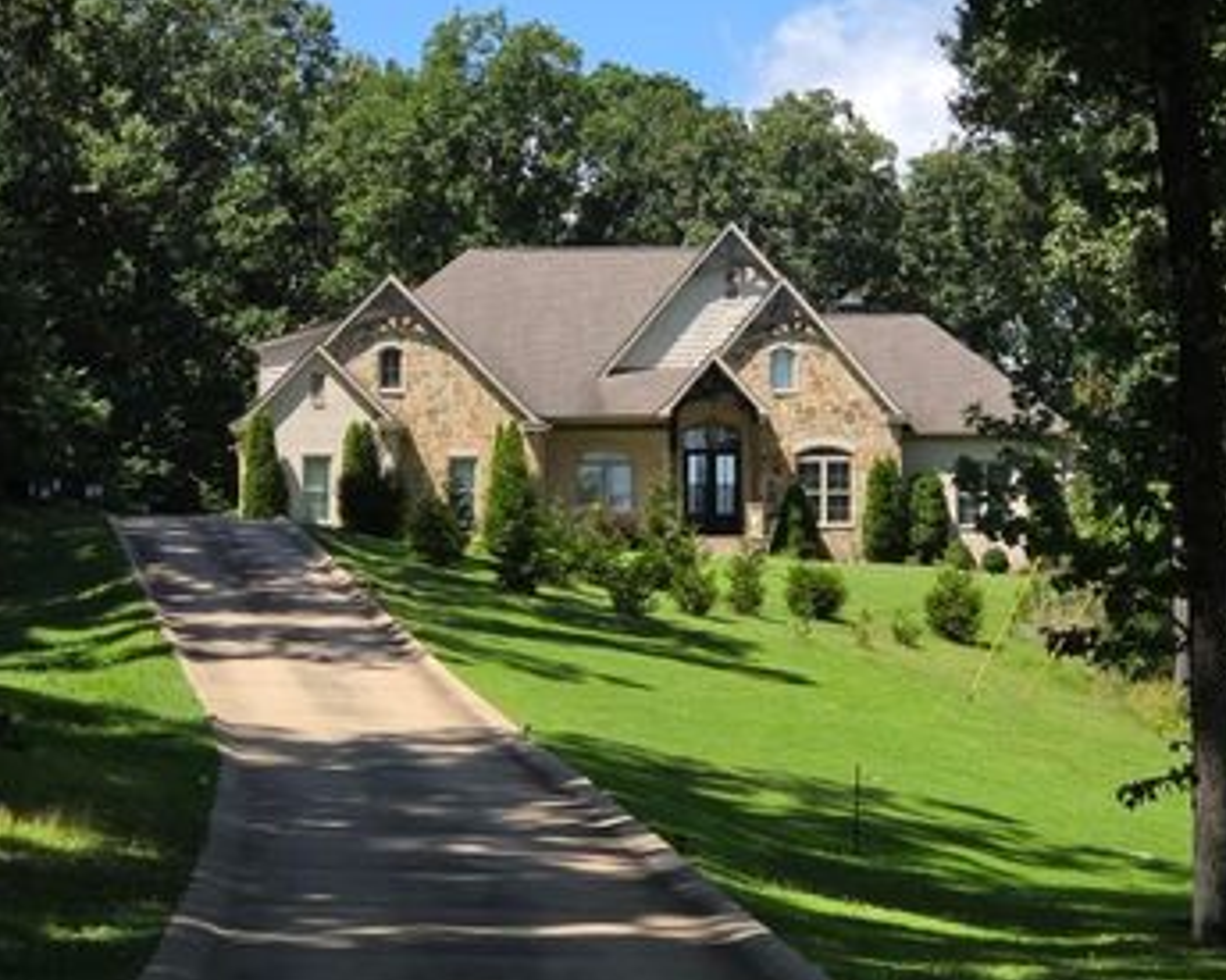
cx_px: 595
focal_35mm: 98
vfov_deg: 15.7
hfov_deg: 19.6
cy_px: 365
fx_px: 3555
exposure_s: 1/586
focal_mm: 7
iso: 25
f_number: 2.4
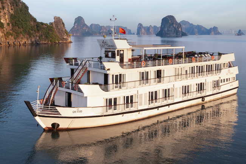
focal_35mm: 43
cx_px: 92
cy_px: 43
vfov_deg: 30.7
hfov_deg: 45.1
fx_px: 294
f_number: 6.3
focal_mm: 10.26
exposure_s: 1/100
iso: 400
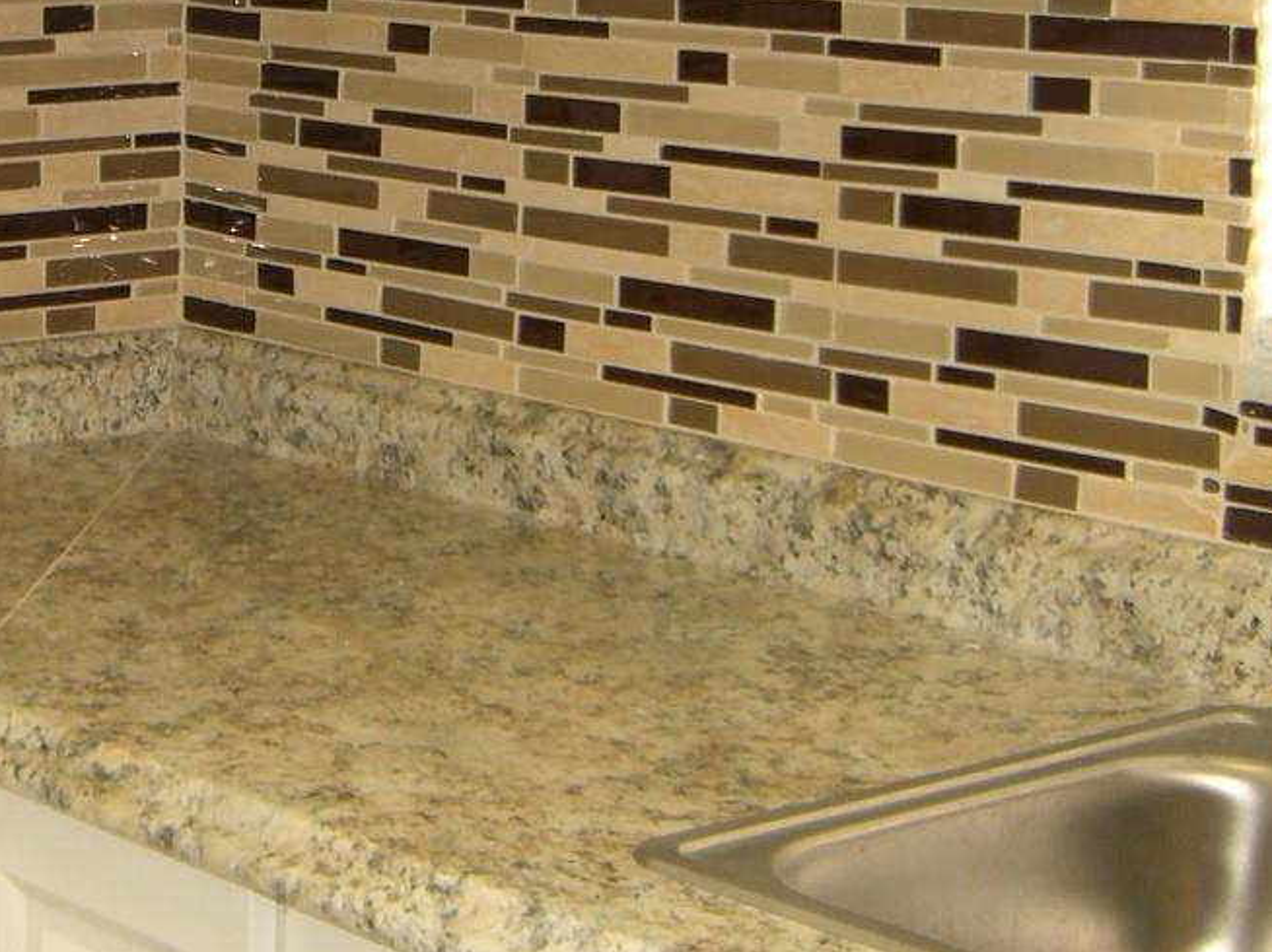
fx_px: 3416
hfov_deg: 20.8
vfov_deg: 15.7
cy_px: 72
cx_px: 210
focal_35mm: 93
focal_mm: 7.9
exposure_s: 1/60
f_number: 2.8
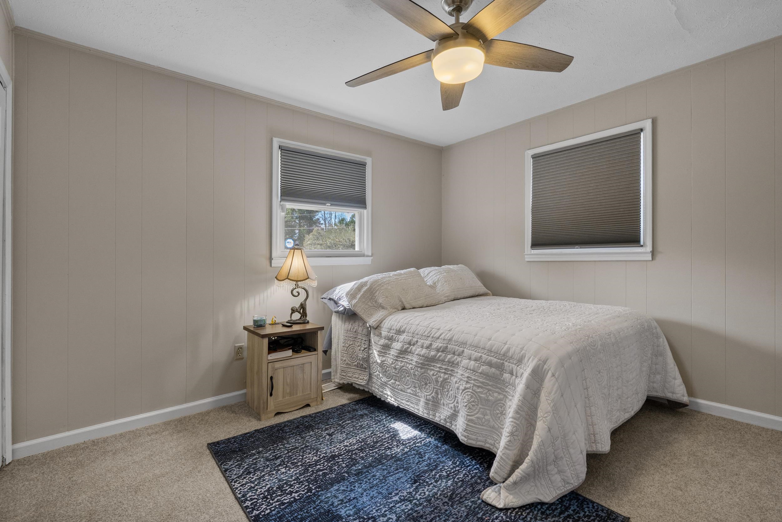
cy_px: 261
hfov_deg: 96.7
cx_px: 391
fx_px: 348
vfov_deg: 73.8
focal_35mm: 16
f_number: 8
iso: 1250
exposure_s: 1/15
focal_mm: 16
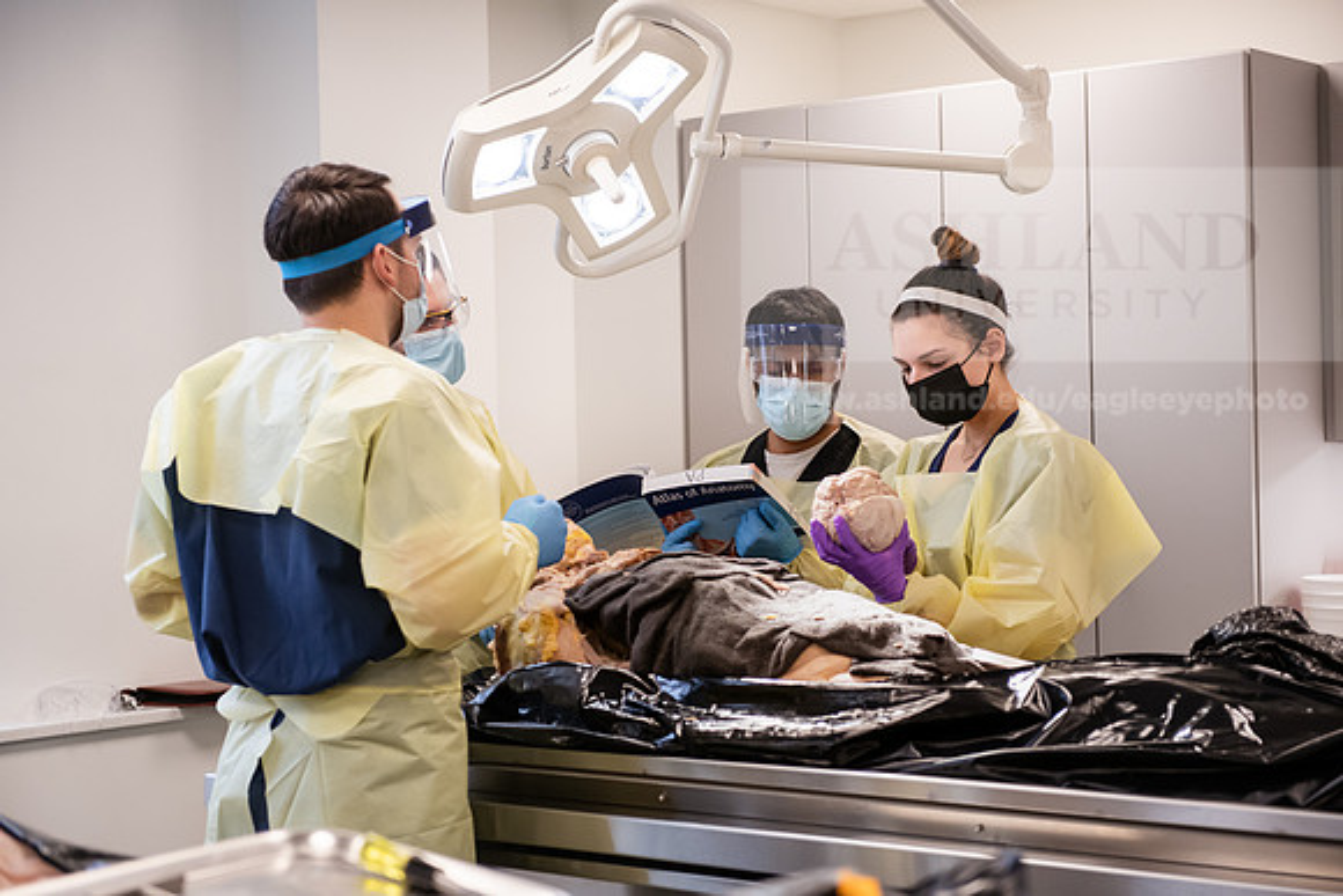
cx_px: 672
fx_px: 2612
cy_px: 448
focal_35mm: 70
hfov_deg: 28.8
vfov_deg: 19.5
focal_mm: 70
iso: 1250
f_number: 4
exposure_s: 1/320
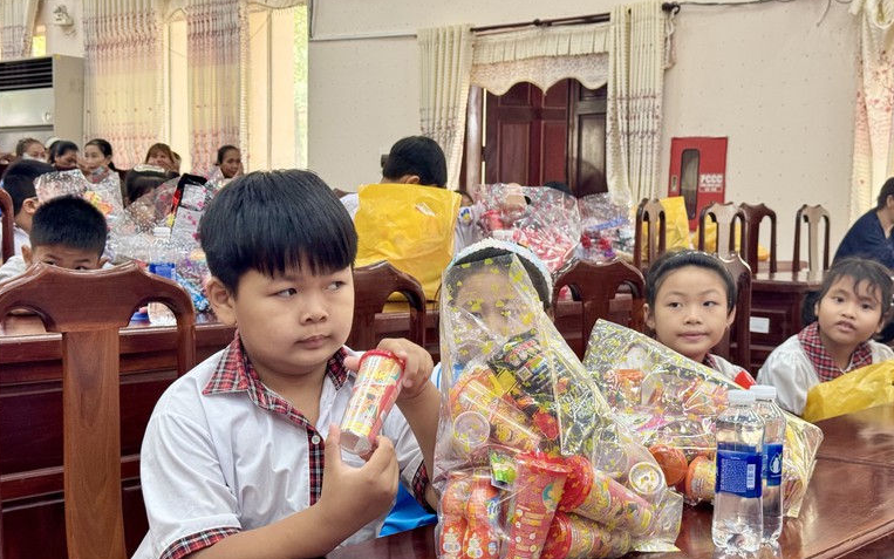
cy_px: 337
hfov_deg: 38.9
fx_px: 1267
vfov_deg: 24.8
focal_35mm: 52
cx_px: 442
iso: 200
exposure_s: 1/60
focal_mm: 6.76
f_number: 1.78
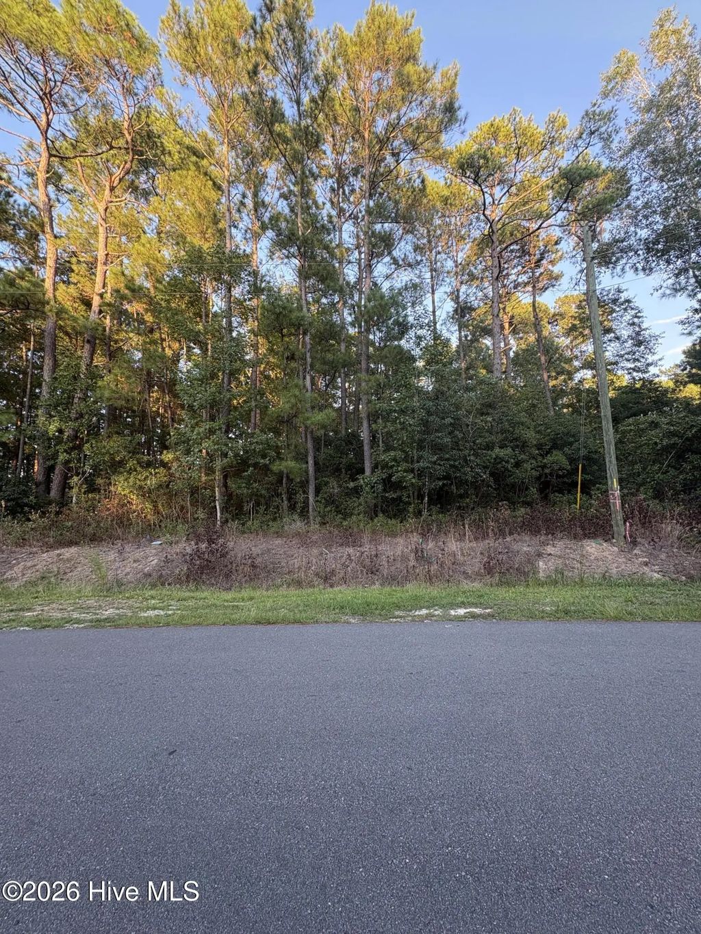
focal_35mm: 14
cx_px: 350
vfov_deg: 102.1
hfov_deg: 85.7
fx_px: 378
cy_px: 467
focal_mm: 2.22
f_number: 2.2
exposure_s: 1/99
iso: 125
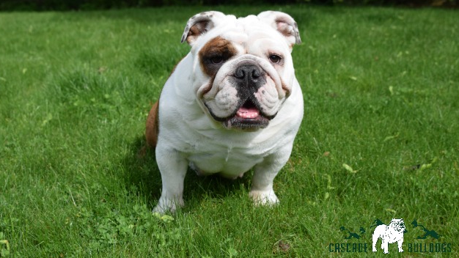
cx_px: 228
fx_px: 548
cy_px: 104
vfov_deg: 26.5
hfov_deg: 45.5
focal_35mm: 45
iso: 400
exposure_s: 1/1250
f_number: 5.6
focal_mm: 28
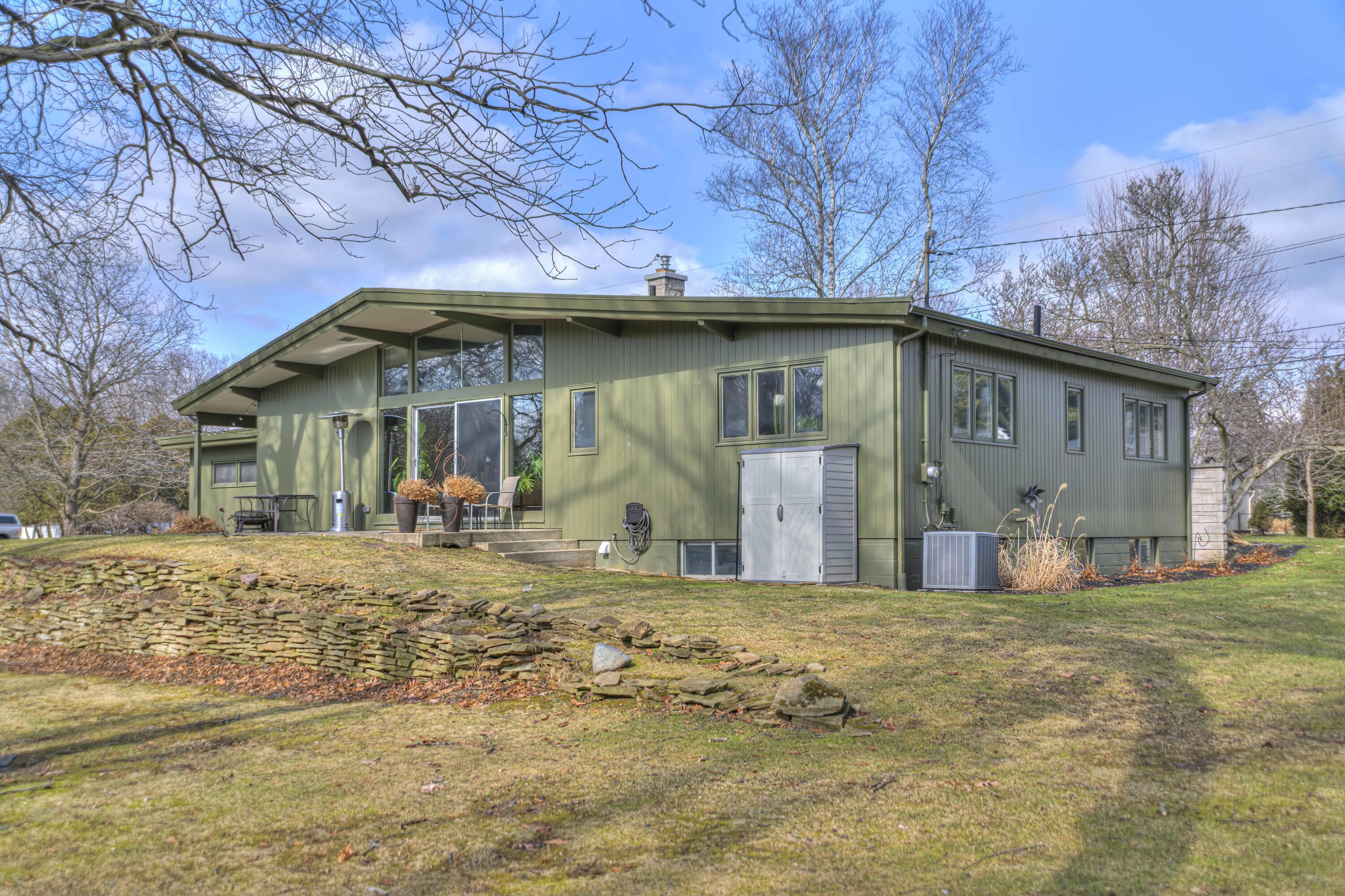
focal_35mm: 35
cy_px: 448
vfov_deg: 37.9
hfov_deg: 54.4
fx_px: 1308
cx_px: 672
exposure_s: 1/640
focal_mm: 35
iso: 100
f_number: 3.5
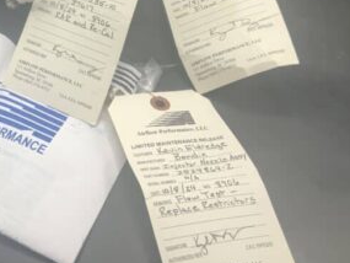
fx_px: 617
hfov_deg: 30.8
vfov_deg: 23.1
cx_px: 68
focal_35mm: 61
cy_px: 2
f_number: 1.8
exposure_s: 1/351
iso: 16
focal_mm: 3
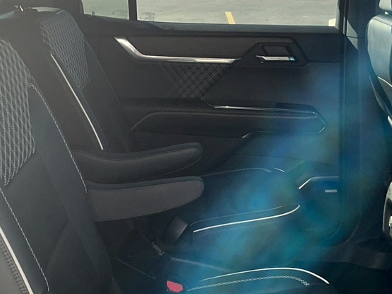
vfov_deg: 27.9
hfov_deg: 36.7
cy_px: 195
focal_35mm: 52
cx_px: 159
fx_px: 589
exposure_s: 1/129
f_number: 1.8
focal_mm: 3
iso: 25
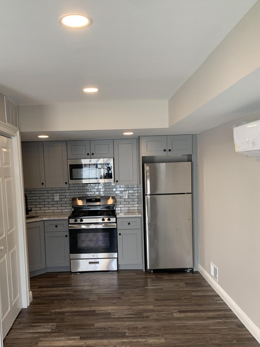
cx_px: 108
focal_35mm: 33
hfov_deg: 42.8
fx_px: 330
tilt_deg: -4.4
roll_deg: +1.7
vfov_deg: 55.1
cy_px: 203
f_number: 1.8
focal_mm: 4.25
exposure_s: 1/121
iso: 64
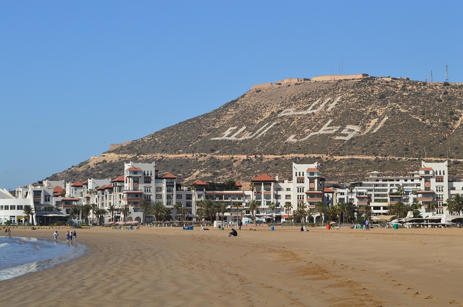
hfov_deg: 24.7
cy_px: 154
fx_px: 1060
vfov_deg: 16.5
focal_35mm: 82
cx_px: 232
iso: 400
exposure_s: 1/400
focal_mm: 55
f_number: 11
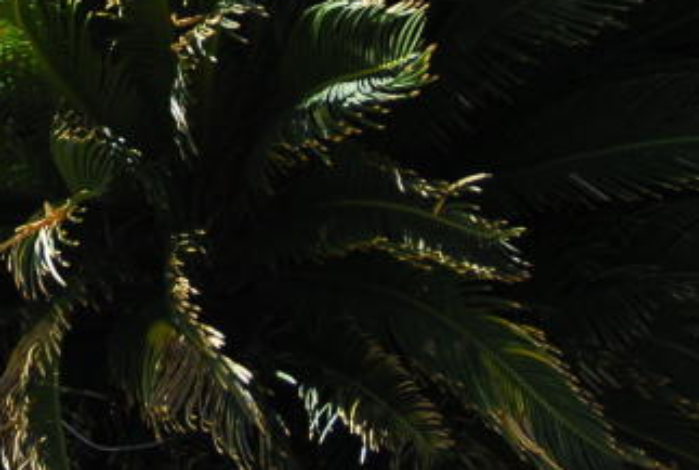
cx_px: -28
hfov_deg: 17.0
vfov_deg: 11.1
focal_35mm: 117
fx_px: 2277
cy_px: -342
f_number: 13
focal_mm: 22
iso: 125
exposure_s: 1/640
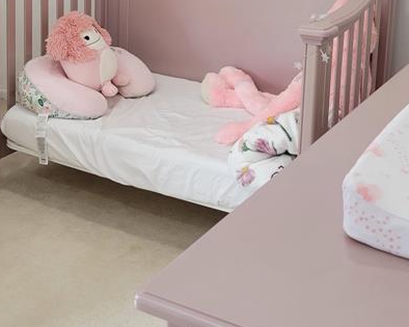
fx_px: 799
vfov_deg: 22.1
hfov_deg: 28.7
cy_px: -16
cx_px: 235
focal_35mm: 66
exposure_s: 1/120
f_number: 1.8
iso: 80
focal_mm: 5.4
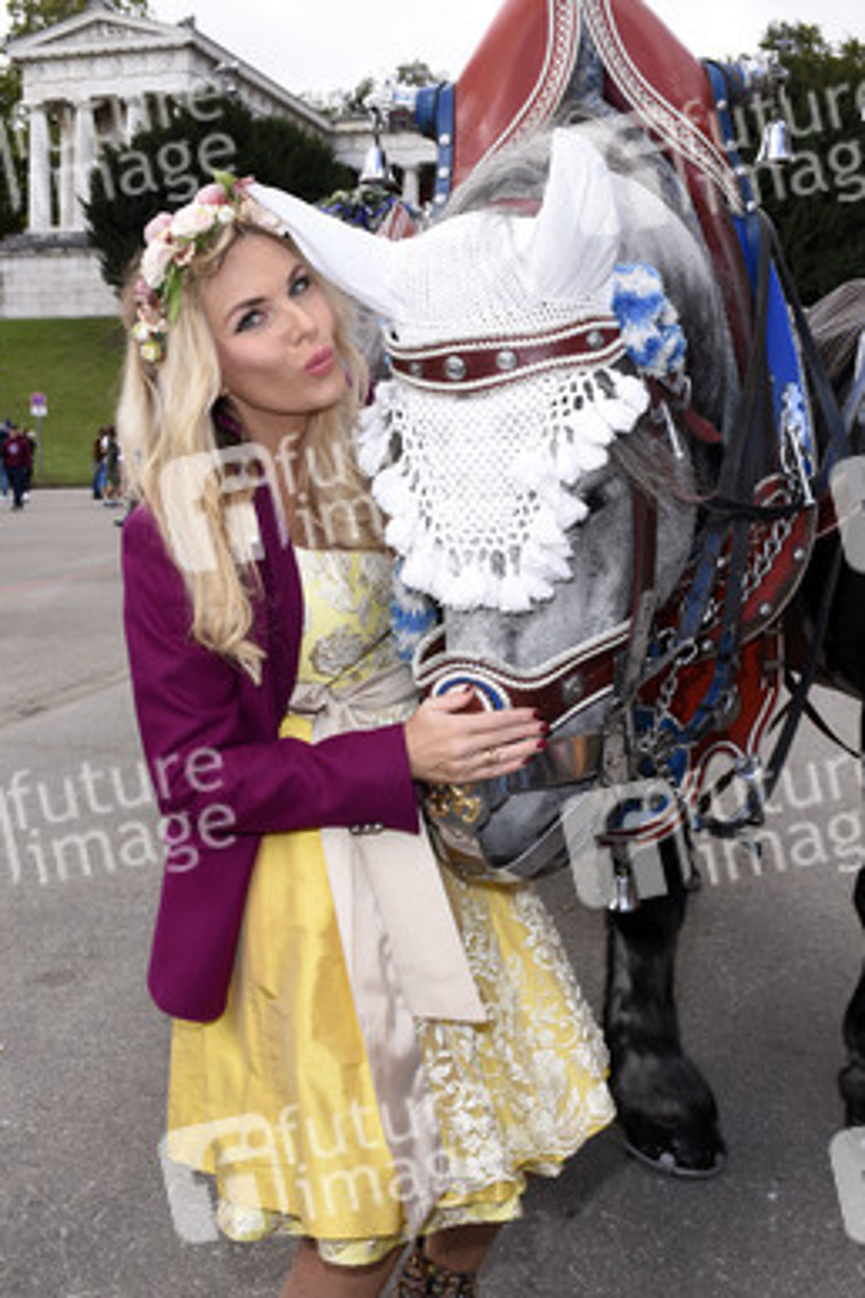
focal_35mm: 31
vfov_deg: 60.3
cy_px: 661
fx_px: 1117
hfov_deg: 42.3
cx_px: 429
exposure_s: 1/160
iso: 250
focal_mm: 20
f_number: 9
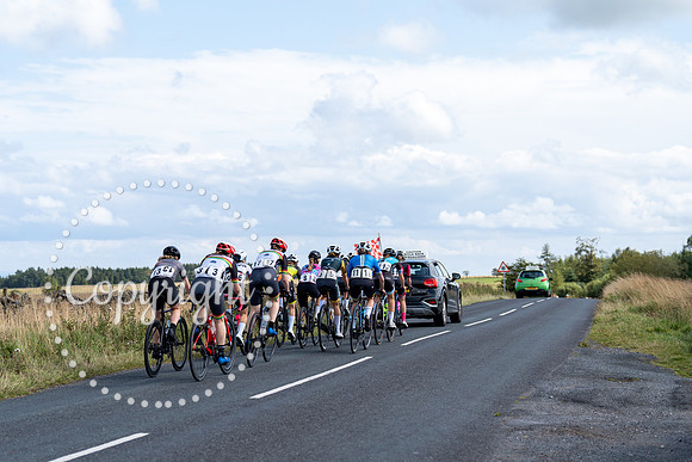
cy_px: 231
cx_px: 346
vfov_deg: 19.5
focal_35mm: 70
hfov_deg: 28.8
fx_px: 1346
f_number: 3.5
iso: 100
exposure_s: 1/800
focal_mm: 70
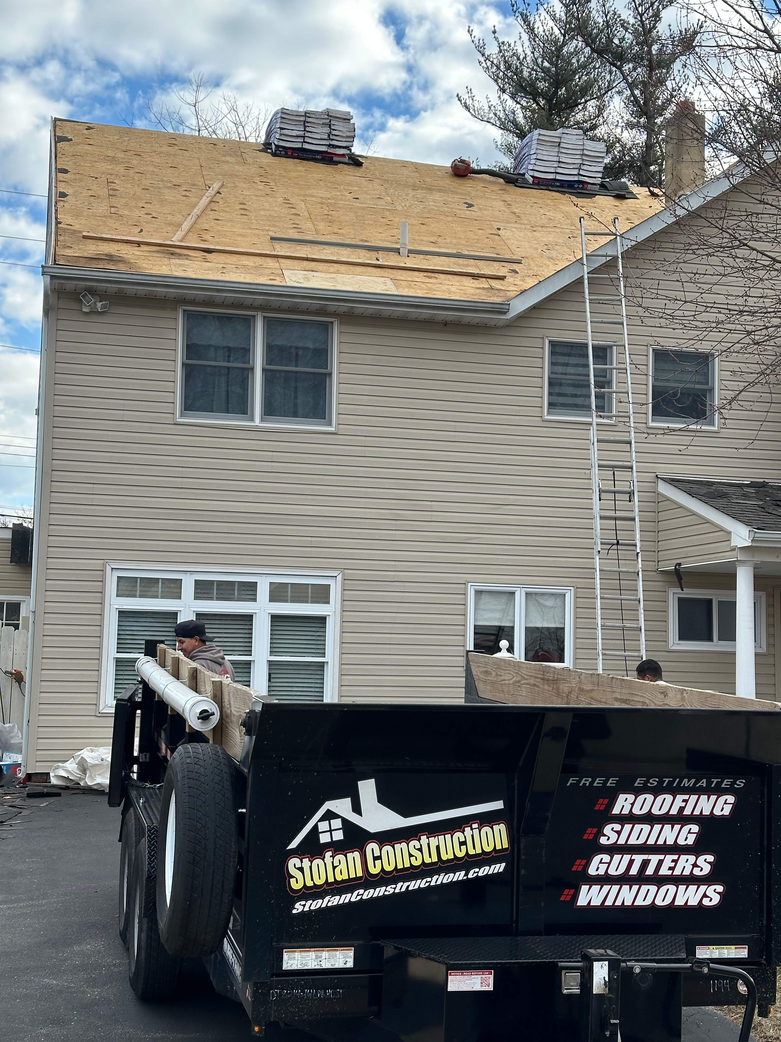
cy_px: 521
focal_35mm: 48
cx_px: 390
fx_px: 1444
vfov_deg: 39.7
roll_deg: -4.0
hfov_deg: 30.3
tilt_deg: +9.1
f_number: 1.78
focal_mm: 6.86
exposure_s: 1/1242
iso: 64
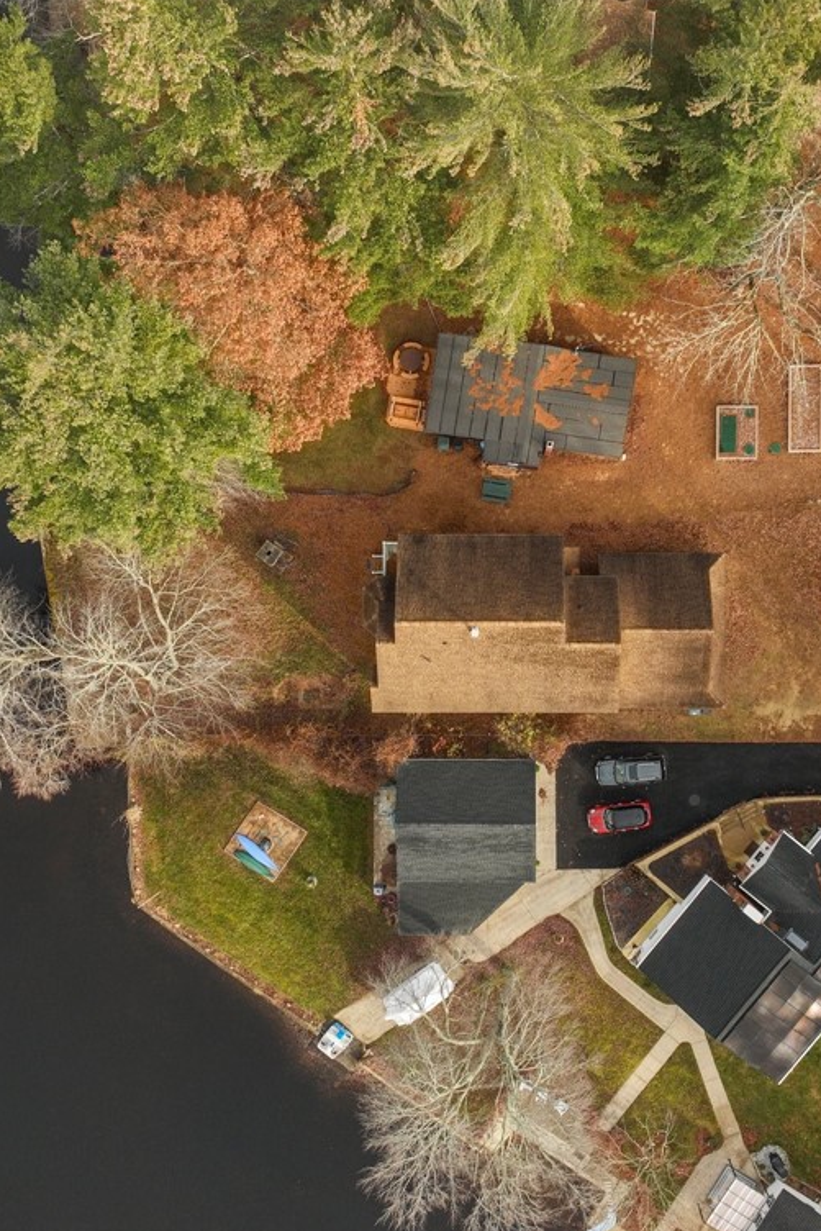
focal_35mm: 34
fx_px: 1162
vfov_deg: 55.8
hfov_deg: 38.7
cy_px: 625
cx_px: 492
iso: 100
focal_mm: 12.29
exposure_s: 1/800
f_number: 2.8
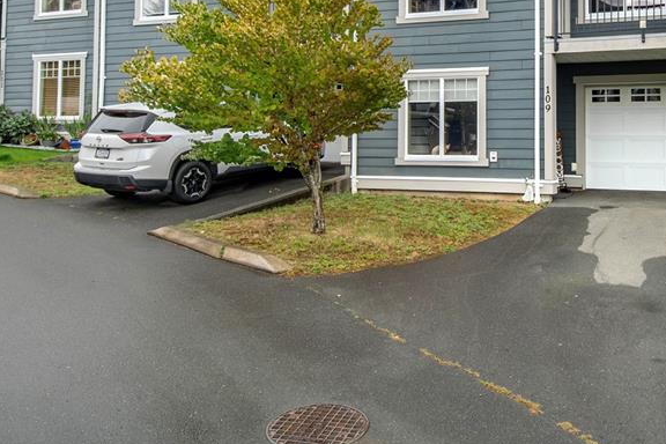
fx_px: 592
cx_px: 517
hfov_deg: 55.3
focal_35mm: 32
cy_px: 57
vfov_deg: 38.7
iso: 500
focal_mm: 12
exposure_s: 1/125
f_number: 11
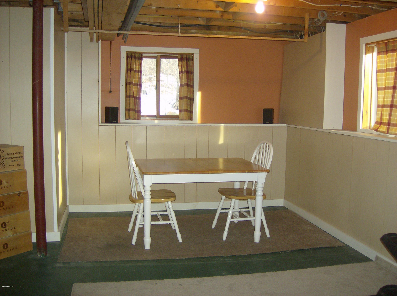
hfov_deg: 51.5
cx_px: 198
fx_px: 412
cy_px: 148
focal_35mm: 36
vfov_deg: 39.5
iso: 200
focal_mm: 6
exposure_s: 1/60
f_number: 2.8
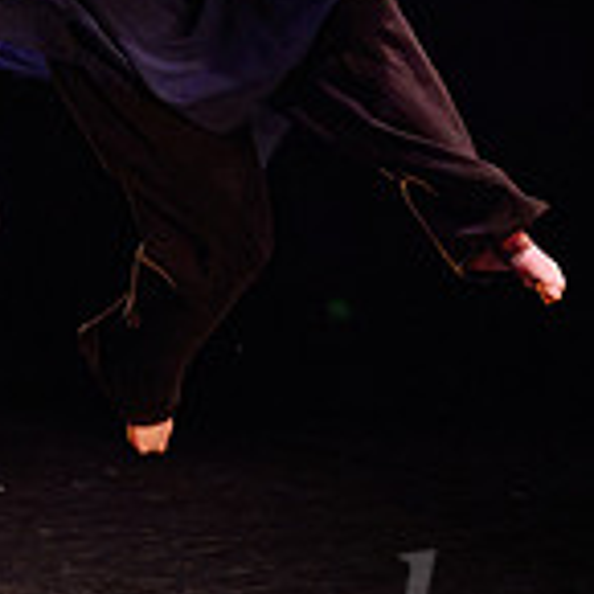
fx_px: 2640
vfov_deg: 12.8
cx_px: -348
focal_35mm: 136
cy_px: 341
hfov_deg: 12.1
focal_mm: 28
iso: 2500
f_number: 2.8
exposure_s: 1/300
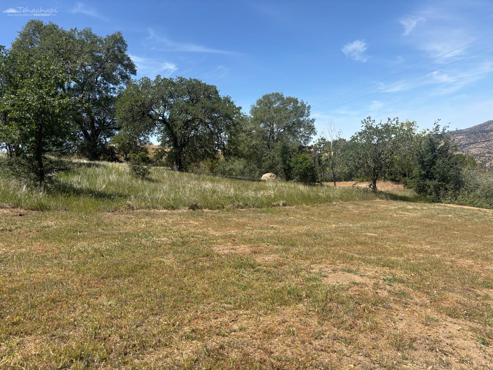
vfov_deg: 53.1
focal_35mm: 26
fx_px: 370
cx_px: 246
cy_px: 185
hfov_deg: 67.3
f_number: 1.6
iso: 50
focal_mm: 5.96
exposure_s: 1/3021
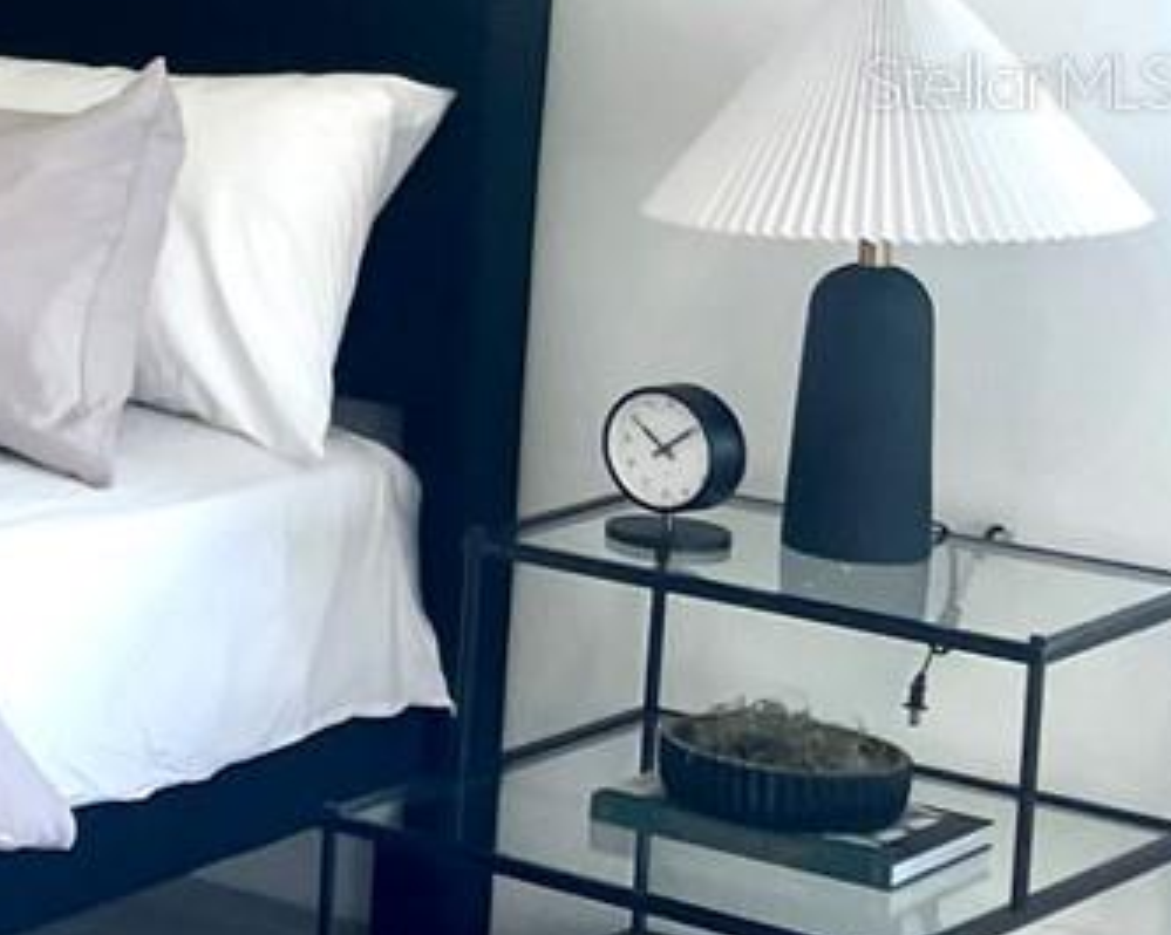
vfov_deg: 12.5
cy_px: 81
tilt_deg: -6.6
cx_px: -1618
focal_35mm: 122
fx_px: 4226
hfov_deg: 12.5
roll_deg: -0.4
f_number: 1.5
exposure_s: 1/191
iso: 40
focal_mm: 5.7
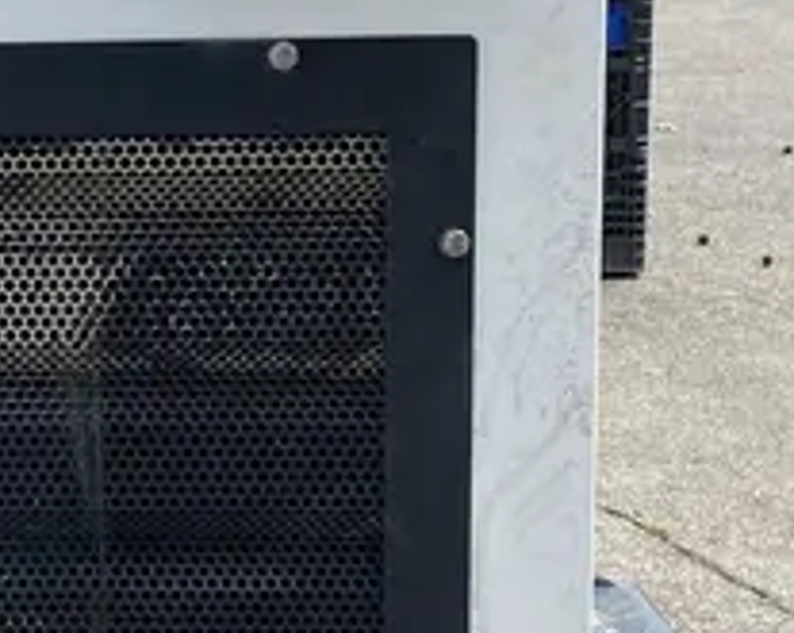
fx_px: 2112
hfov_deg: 19.9
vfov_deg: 16.9
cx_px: -176
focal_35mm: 90
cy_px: 98
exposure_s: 1/2890
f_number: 1.8
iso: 32
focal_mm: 4.25
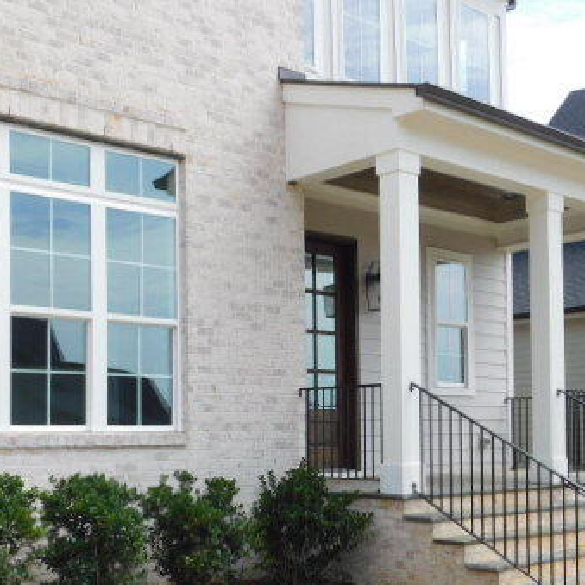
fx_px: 956
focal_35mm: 50
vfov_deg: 33.7
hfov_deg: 34.0
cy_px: 400
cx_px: 295
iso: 125
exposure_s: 1/800
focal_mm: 5.3
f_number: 3.2
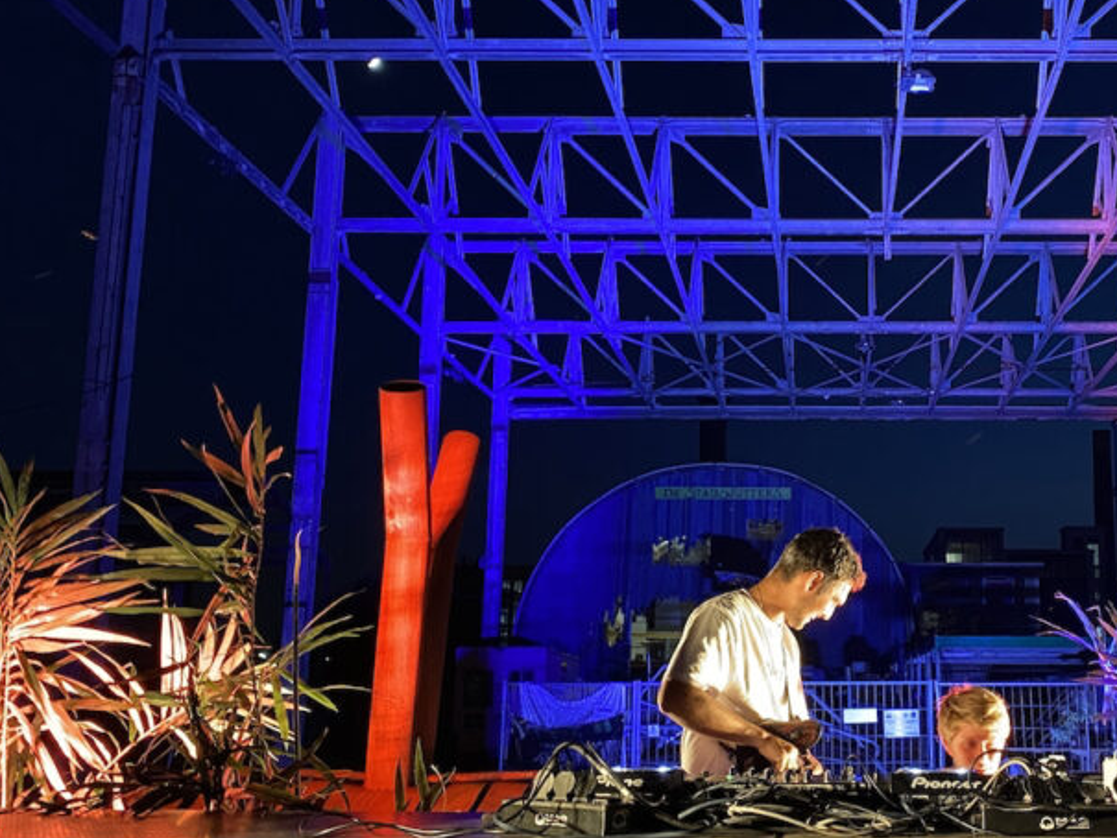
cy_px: 460
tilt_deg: +11.0
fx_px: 1420
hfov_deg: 41.7
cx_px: 833
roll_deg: +0.1
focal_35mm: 44
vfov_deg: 32.9
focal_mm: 4.25
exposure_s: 1/25
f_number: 1.8
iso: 500
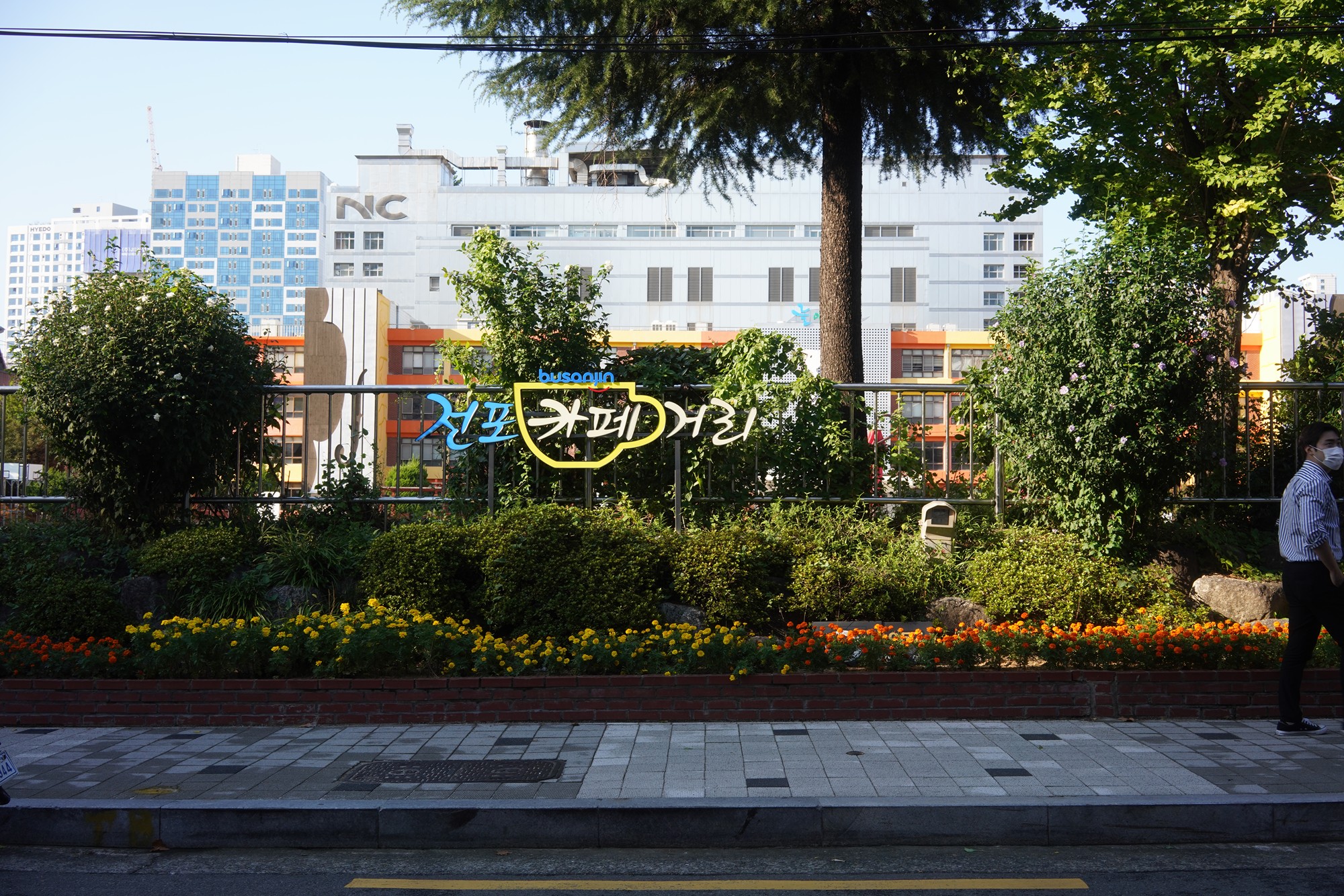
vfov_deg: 37.9
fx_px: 1307
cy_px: 448
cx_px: 672
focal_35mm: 35
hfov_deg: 54.4
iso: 400
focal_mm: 35
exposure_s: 1/100
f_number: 13
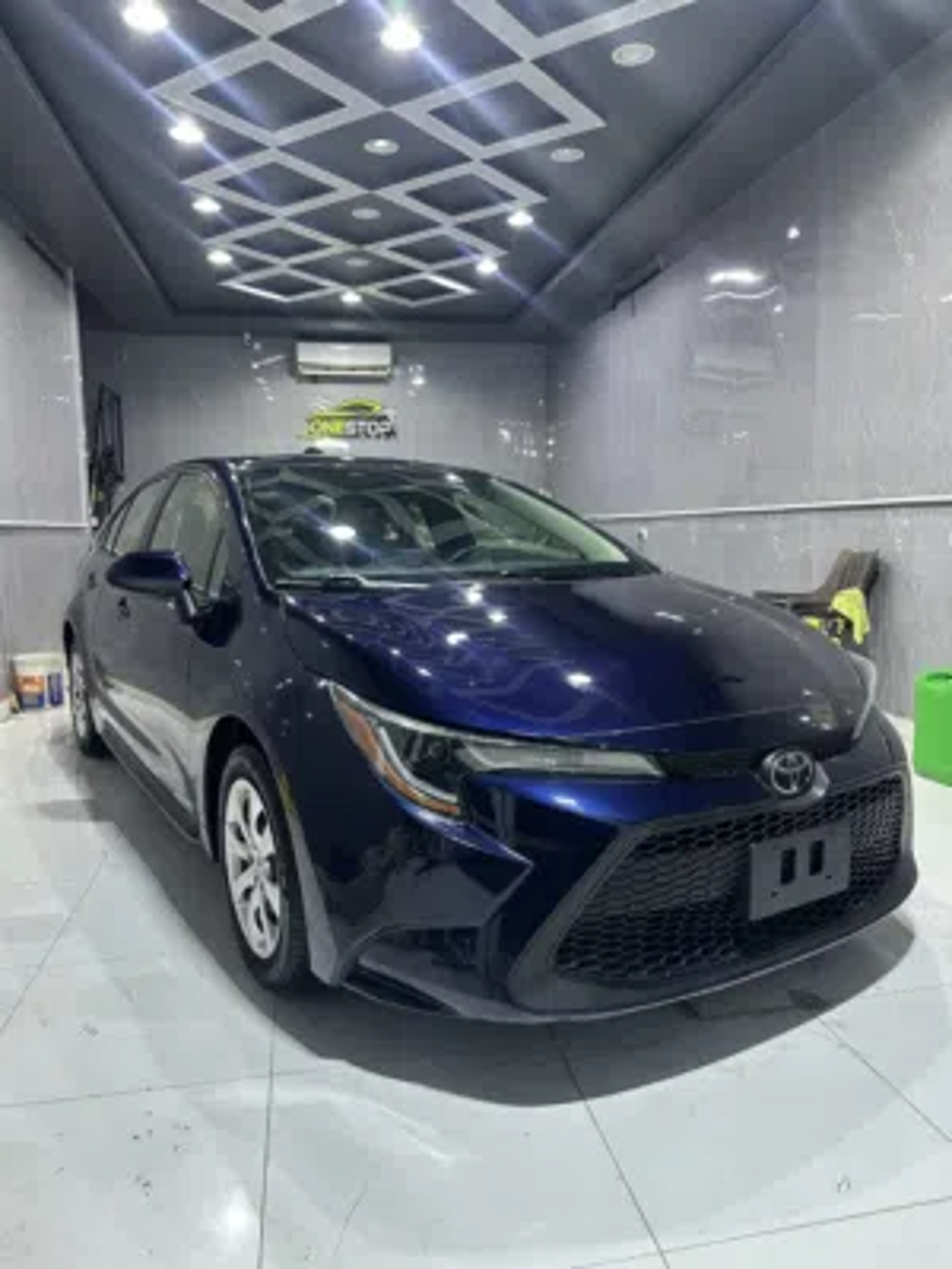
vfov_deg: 71.6
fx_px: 880
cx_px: 476
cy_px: 634
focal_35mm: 24
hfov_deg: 56.8
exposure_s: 1/50
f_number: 1.78
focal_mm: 6.86
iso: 250
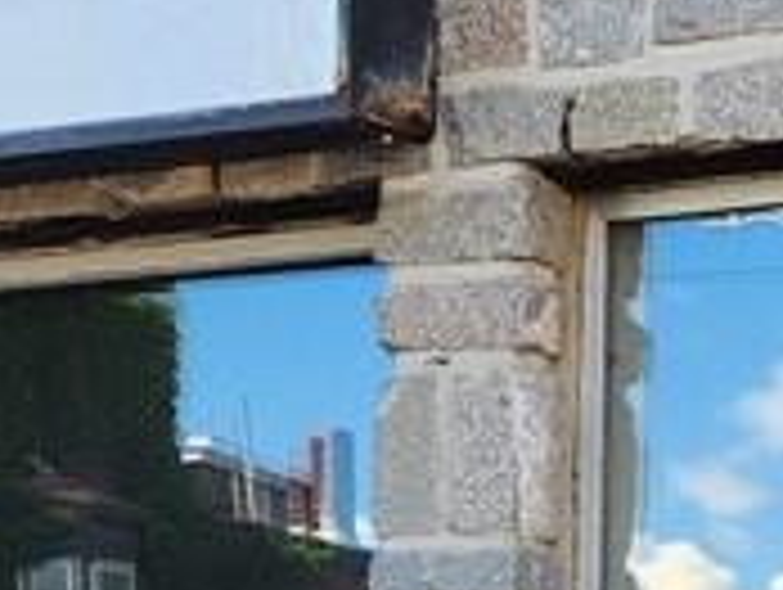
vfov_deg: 10.6
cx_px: 644
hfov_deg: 14.5
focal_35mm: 135
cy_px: 905
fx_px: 3058
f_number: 1.8
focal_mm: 6.4
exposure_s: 1/180
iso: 16
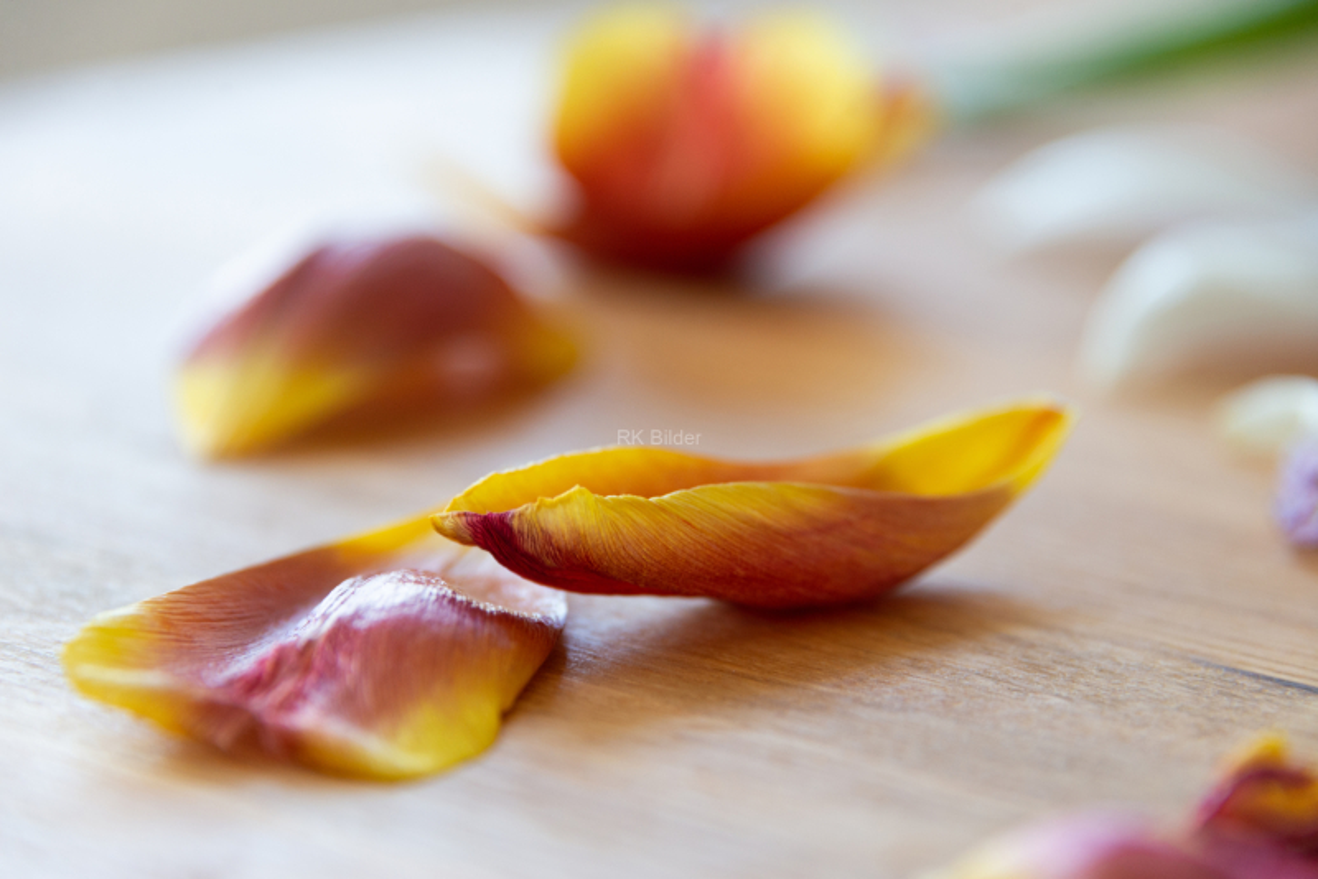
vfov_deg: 7.6
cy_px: 440
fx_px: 6592
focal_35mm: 180
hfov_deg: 11.4
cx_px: 659
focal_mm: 180
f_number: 5.6
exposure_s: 1/160
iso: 800
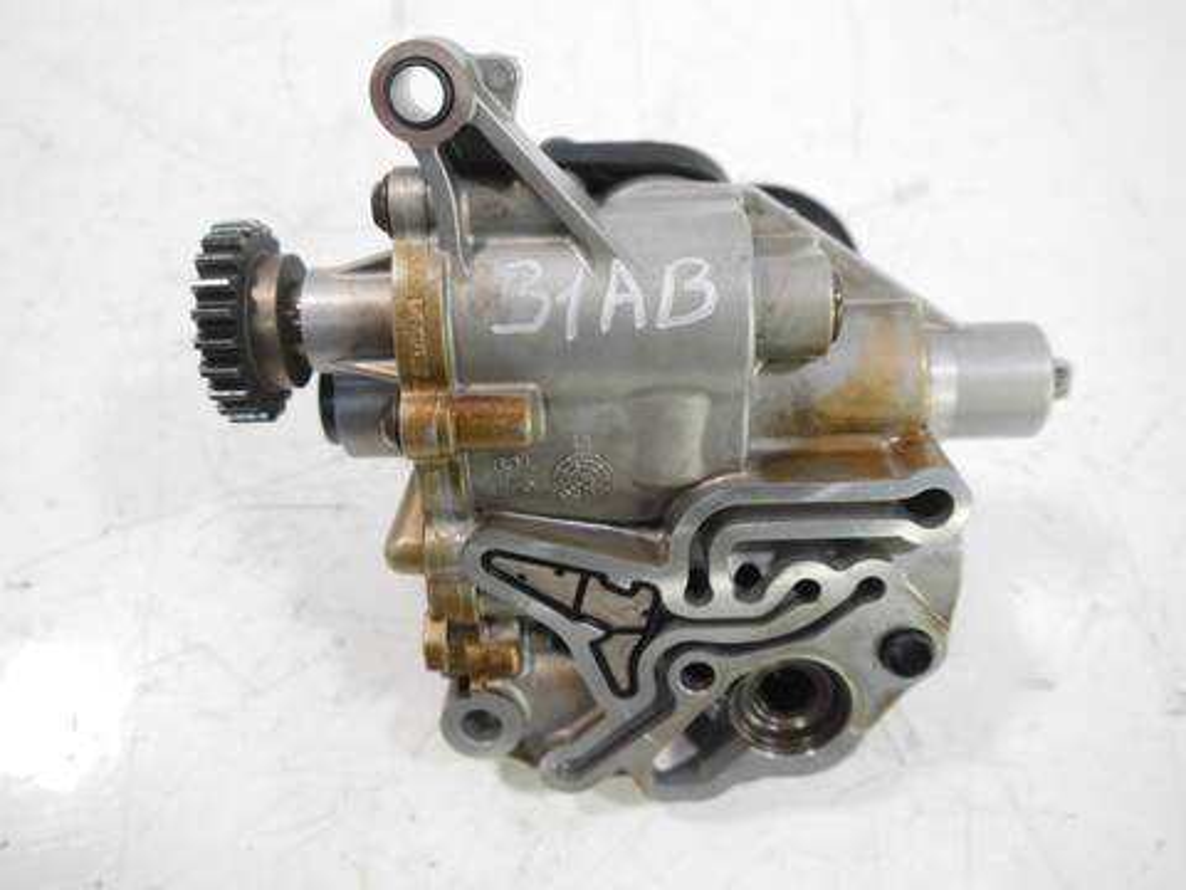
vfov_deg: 49.7
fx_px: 959
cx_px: 593
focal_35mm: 28
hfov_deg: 63.4
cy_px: 445
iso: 800
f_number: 3.5
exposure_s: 1/60
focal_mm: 14
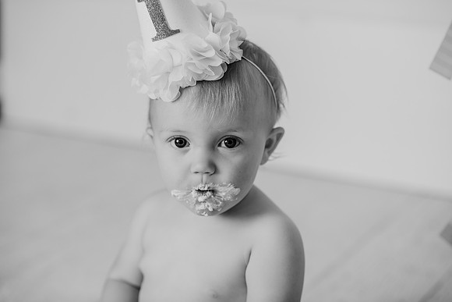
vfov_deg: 16.1
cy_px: 151
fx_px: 1067
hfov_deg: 23.9
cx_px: 226
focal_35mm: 85
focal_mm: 85
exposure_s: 1/160
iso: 100
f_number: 2.8
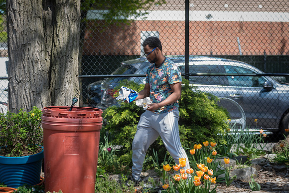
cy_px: 96
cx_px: 144
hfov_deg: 21.3
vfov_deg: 14.3
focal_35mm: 96
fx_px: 770
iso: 100
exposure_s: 1/200
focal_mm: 92
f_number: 4
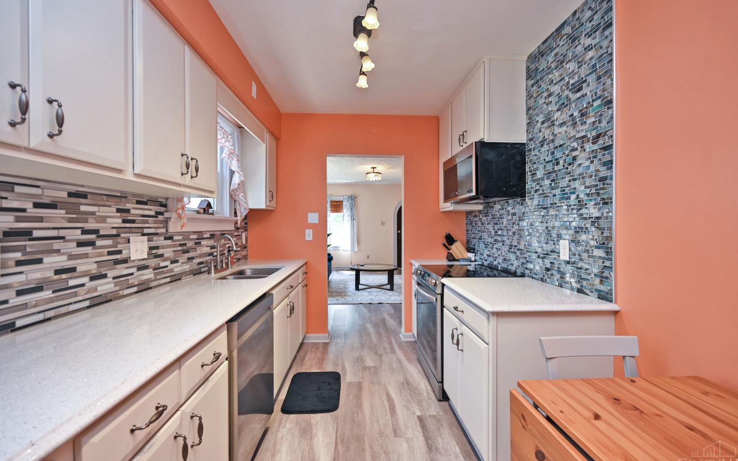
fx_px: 302
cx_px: 369
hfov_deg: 101.5
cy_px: 223
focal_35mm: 15
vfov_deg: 74.8
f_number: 4
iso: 220
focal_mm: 14
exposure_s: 1/60
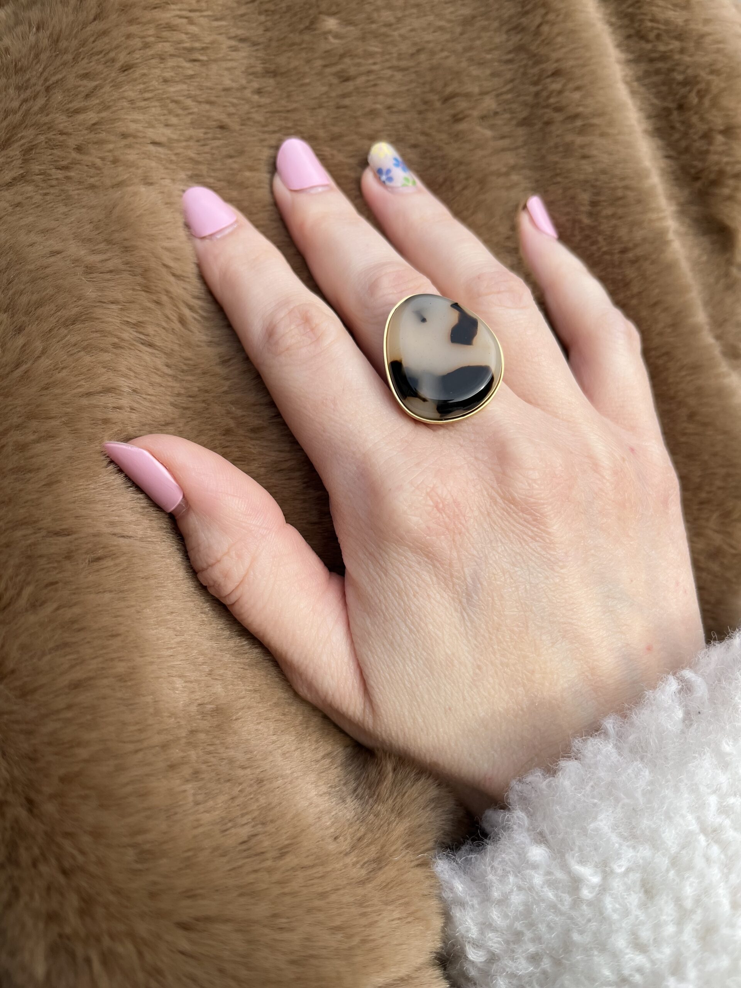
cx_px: 370
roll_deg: +6.0
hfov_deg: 53.1
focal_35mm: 26
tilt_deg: -34.3
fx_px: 742
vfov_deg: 67.3
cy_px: 494
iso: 50
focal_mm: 5.1
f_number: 1.6
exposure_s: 1/1372
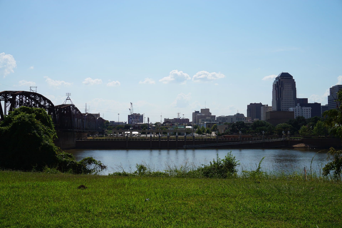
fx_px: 399
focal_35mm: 42
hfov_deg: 46.4
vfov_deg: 31.9
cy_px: 114
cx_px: 171
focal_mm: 28
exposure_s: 1/320
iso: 100
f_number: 11
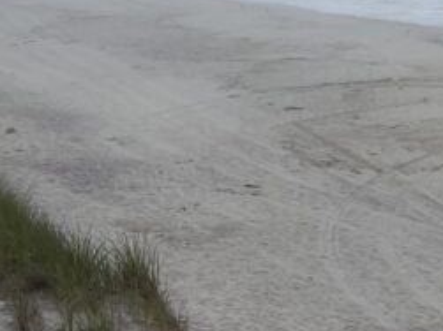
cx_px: 692
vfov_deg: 13.4
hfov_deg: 16.6
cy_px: -106
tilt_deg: -0.7
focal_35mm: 106
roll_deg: +2.1
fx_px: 1356
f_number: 1.5
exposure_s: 1/4630
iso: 50
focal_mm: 5.7
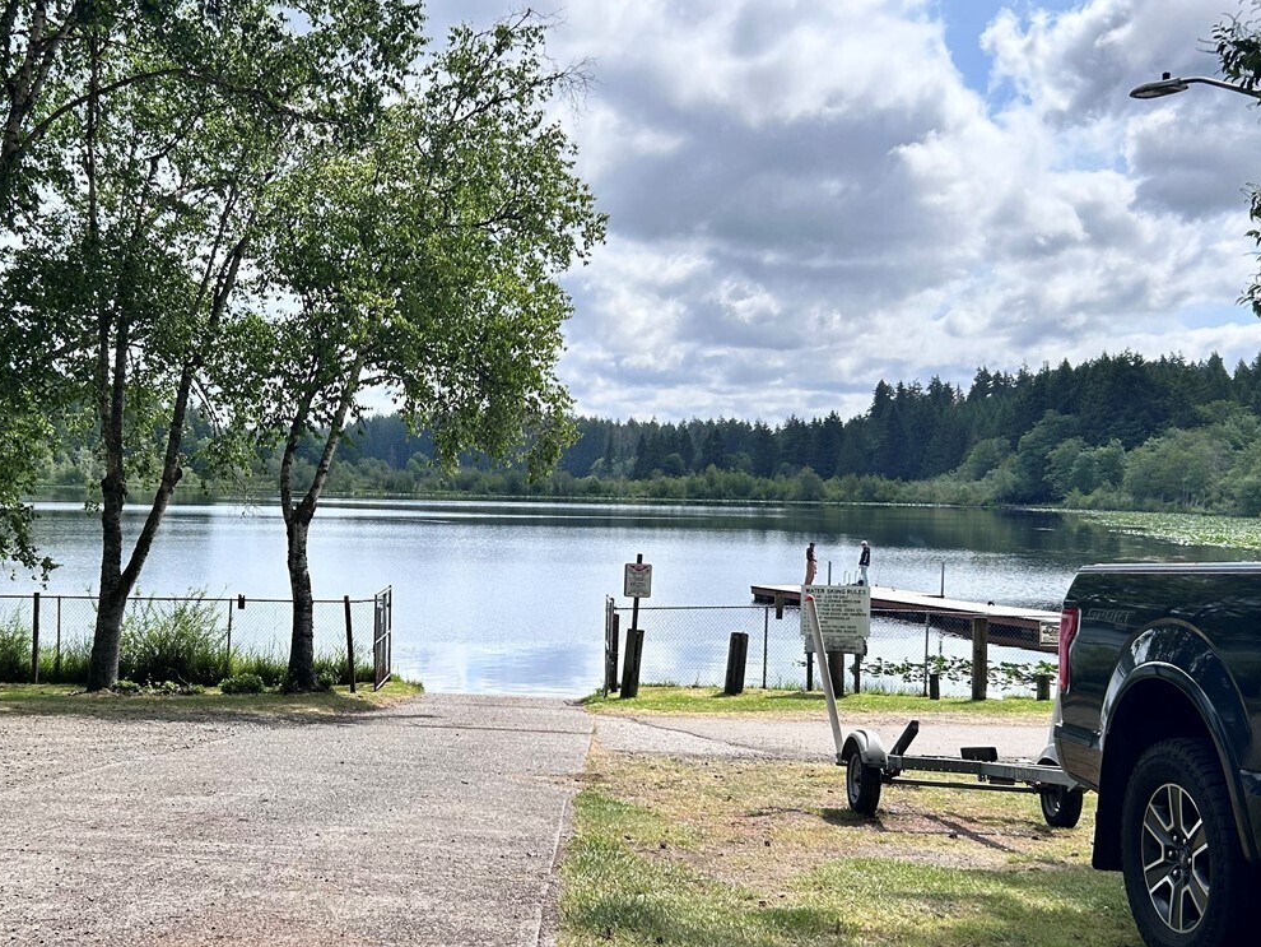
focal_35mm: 42
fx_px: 1530
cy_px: 530
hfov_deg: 44.1
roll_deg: -0.5
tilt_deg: -1.7
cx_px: 410
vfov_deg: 34.3
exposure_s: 1/3831
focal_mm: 5.7
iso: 50
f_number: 1.5
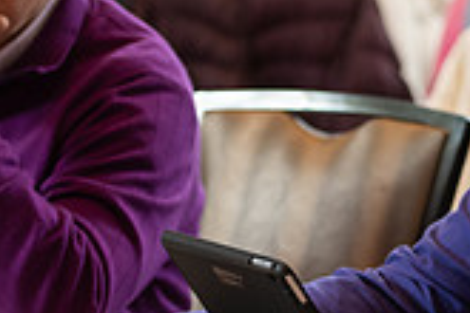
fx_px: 3773
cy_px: 112
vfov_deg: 4.8
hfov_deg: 7.1
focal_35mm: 289
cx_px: 504
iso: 1600
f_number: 3.5
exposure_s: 1/200
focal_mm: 82
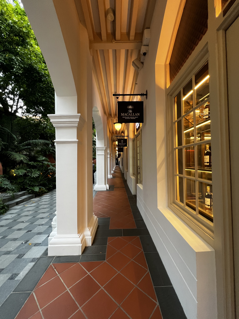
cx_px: 120
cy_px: 160
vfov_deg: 106.2
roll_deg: +0.6
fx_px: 120
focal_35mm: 13
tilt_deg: +0.2
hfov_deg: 89.9
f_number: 1.8
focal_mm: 1.57
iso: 250
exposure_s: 1/50
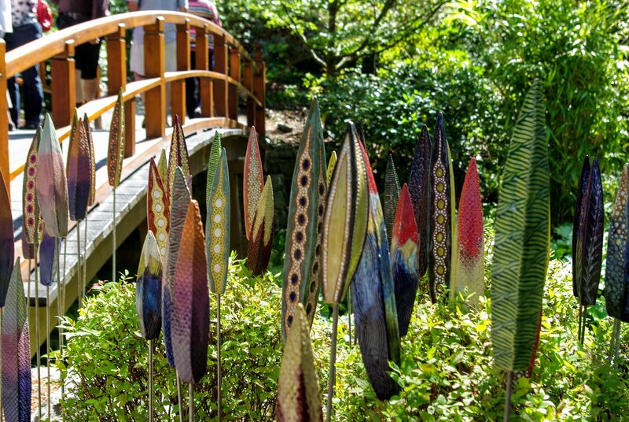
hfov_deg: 38.1
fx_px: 910
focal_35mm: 52
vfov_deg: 26.1
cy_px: 211
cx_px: 314
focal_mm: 35
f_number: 6.7
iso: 200
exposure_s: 1/125
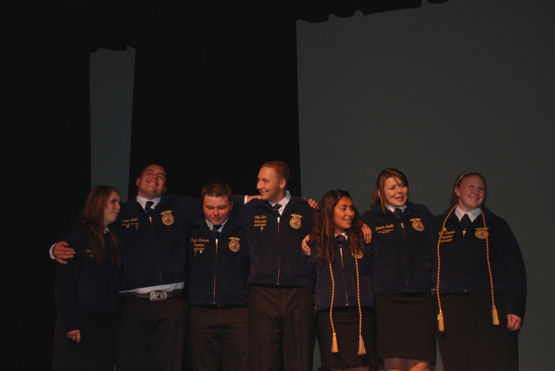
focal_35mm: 66
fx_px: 1019
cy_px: 186
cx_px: 278
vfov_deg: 20.7
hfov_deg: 30.5
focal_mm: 44
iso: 250
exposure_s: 1/60
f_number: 4.8
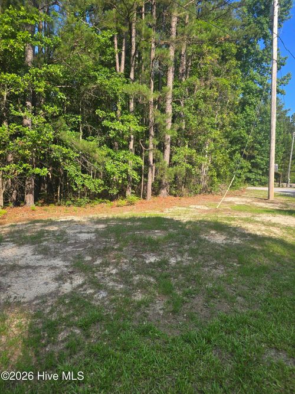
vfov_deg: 73.9
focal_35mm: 23
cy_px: 197
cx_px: 148
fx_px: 261
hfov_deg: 58.9
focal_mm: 6.3
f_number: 1.7
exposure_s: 1/313
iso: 12
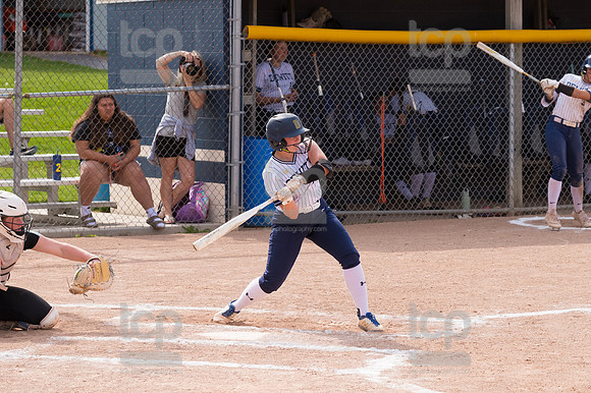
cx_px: 296
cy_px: 196
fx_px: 2707
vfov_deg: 8.3
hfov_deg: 12.5
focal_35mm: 165
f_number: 5.6
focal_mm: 110
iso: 400
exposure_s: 1/1600
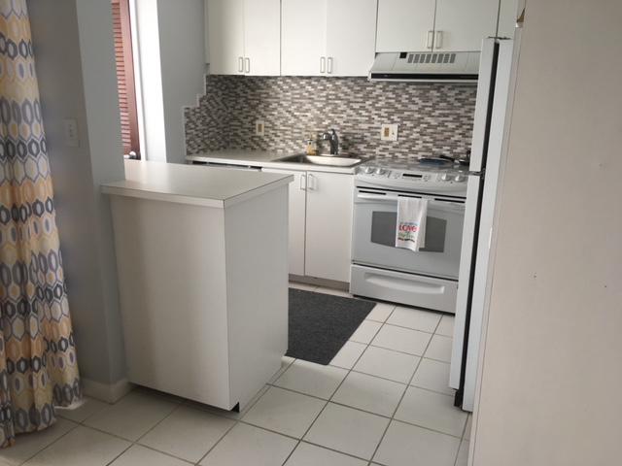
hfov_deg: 61.7
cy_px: 233
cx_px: 311
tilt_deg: -14.6
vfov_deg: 48.2
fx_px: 521
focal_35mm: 29
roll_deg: -1.1
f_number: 2.2
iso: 25
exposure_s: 1/60
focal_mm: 4.15
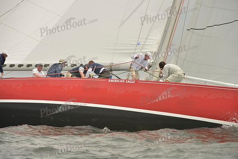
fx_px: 1455
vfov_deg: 6.2
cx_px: 119
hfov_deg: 9.4
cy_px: 80
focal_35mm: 220
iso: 280
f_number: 7.1
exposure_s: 1/1250
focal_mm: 220
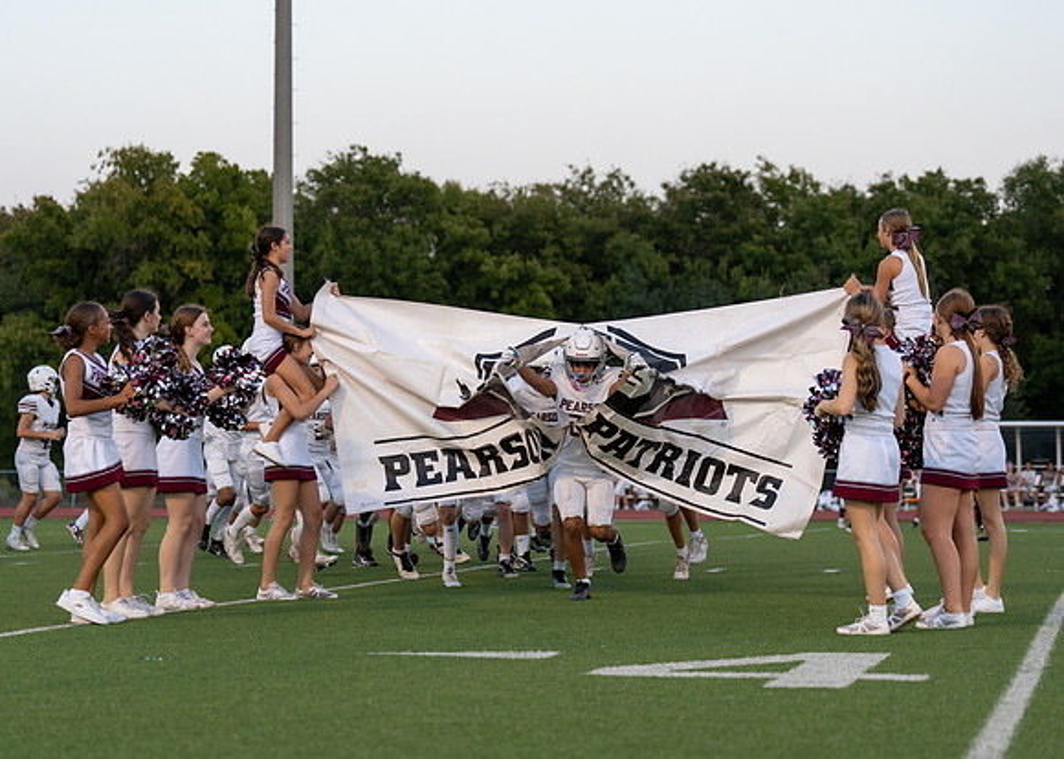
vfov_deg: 15.9
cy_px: 451
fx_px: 2710
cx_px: 600
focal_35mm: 90
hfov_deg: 22.2
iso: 500
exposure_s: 1/1000
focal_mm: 70
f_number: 2.8
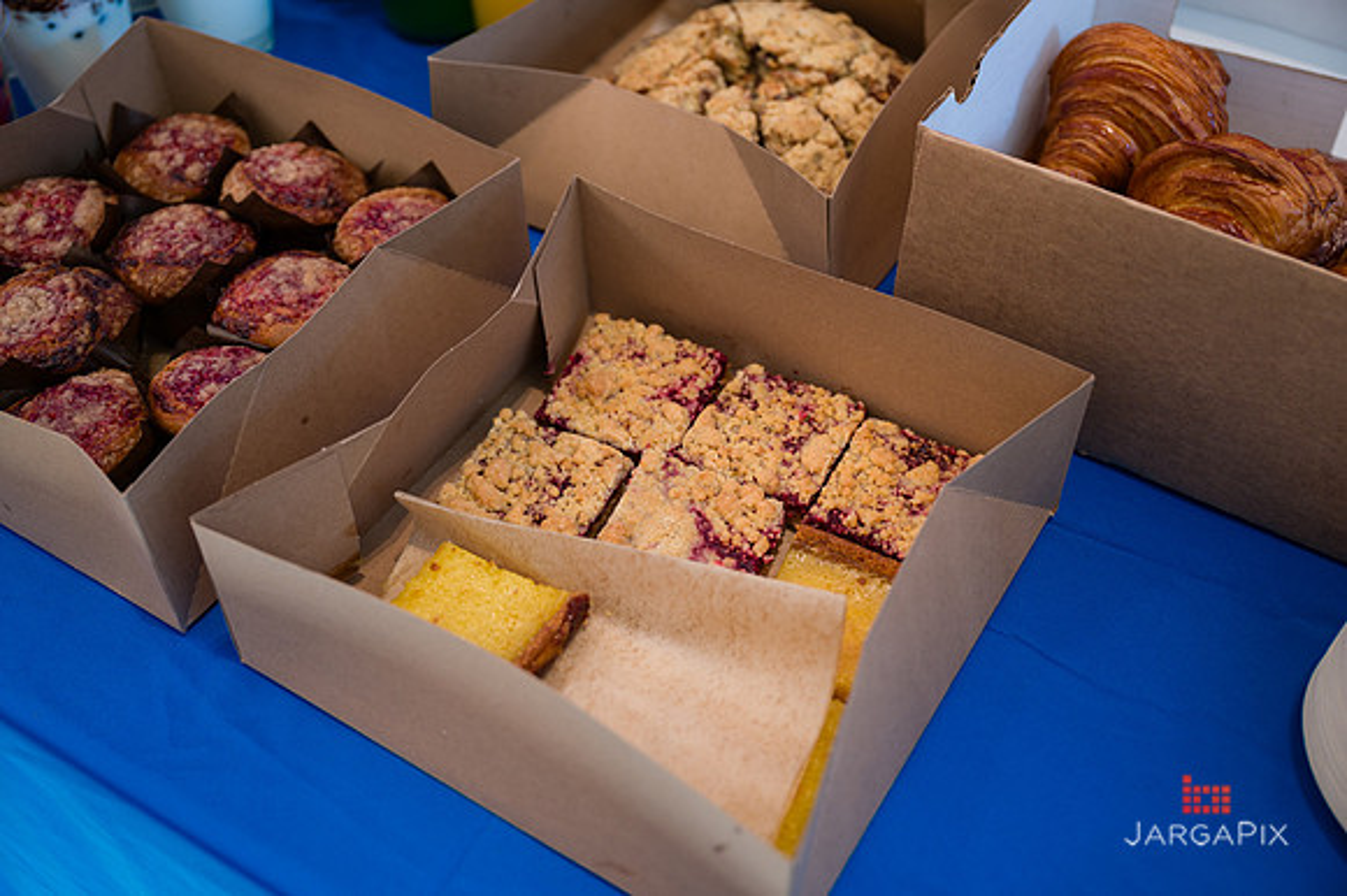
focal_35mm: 36
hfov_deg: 52.7
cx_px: 674
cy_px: 449
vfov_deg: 36.5
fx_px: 1359
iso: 200
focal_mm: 36
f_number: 3.2
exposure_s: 1/160
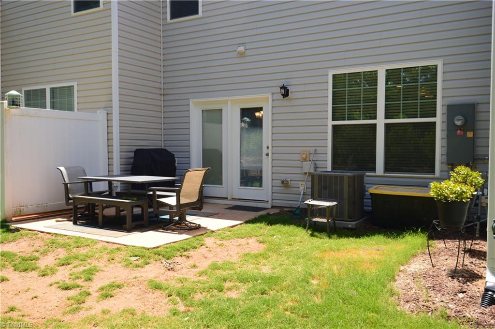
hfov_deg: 62.0
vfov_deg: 43.5
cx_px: 248
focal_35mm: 30
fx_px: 412
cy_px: 164
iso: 100
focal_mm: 20
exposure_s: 1/100
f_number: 7.1
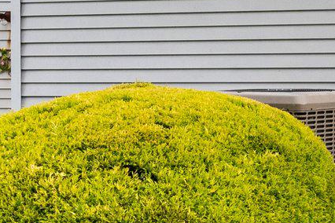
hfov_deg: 15.2
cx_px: 718
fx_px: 940
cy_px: -147
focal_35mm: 101
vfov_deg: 12.6
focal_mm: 21
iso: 800
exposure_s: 1/320
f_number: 11
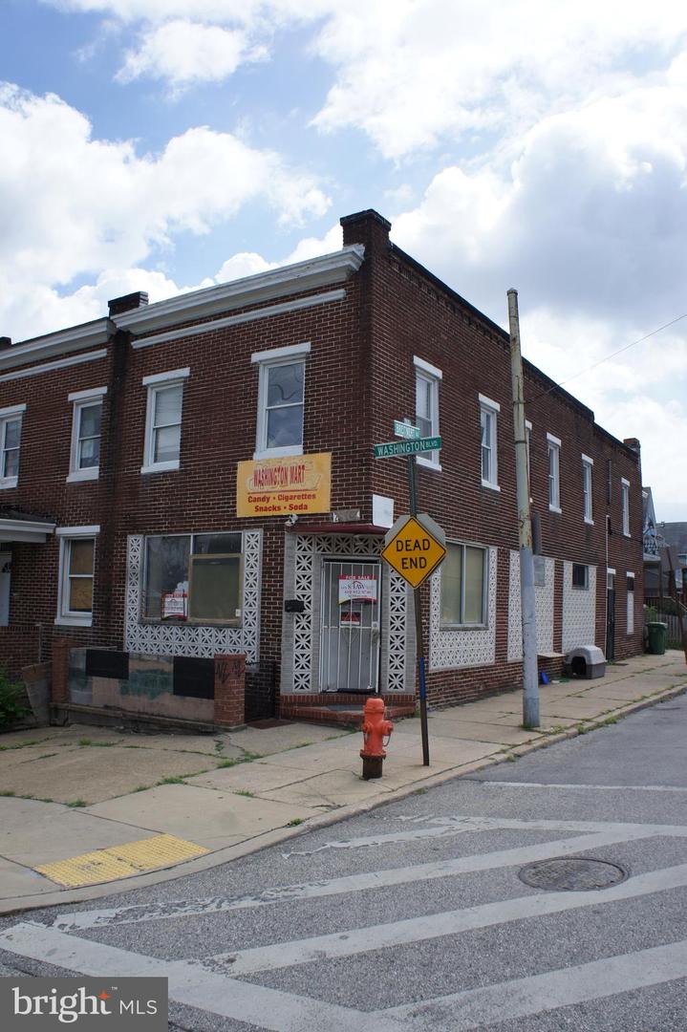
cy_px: 516
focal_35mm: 27
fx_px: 774
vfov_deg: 67.4
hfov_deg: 47.9
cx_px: 344
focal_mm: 18
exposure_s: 1/500
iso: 200
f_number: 7.1
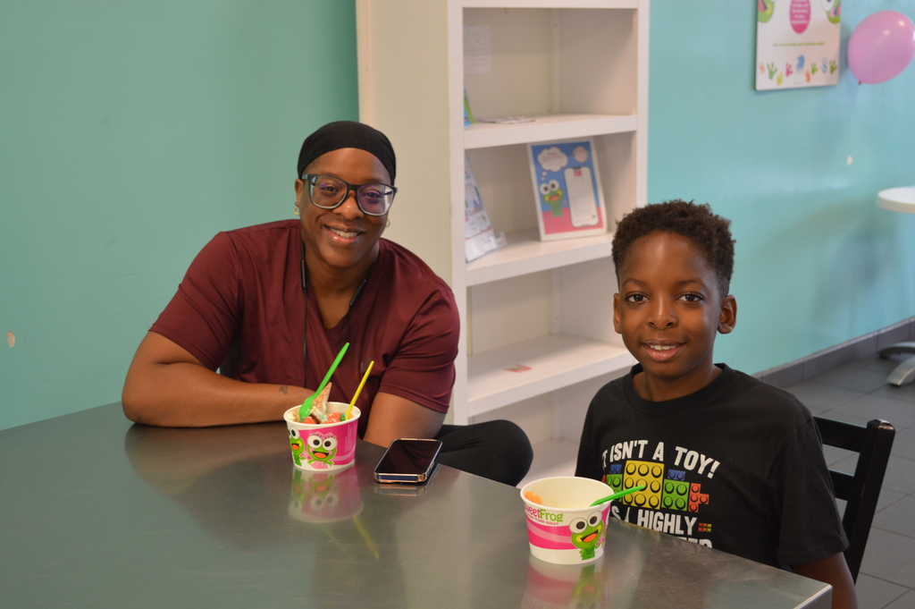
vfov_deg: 28.0
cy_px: 304
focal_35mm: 48
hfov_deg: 41.1
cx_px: 458
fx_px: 1219
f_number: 4.8
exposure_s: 1/30
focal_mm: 32
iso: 400
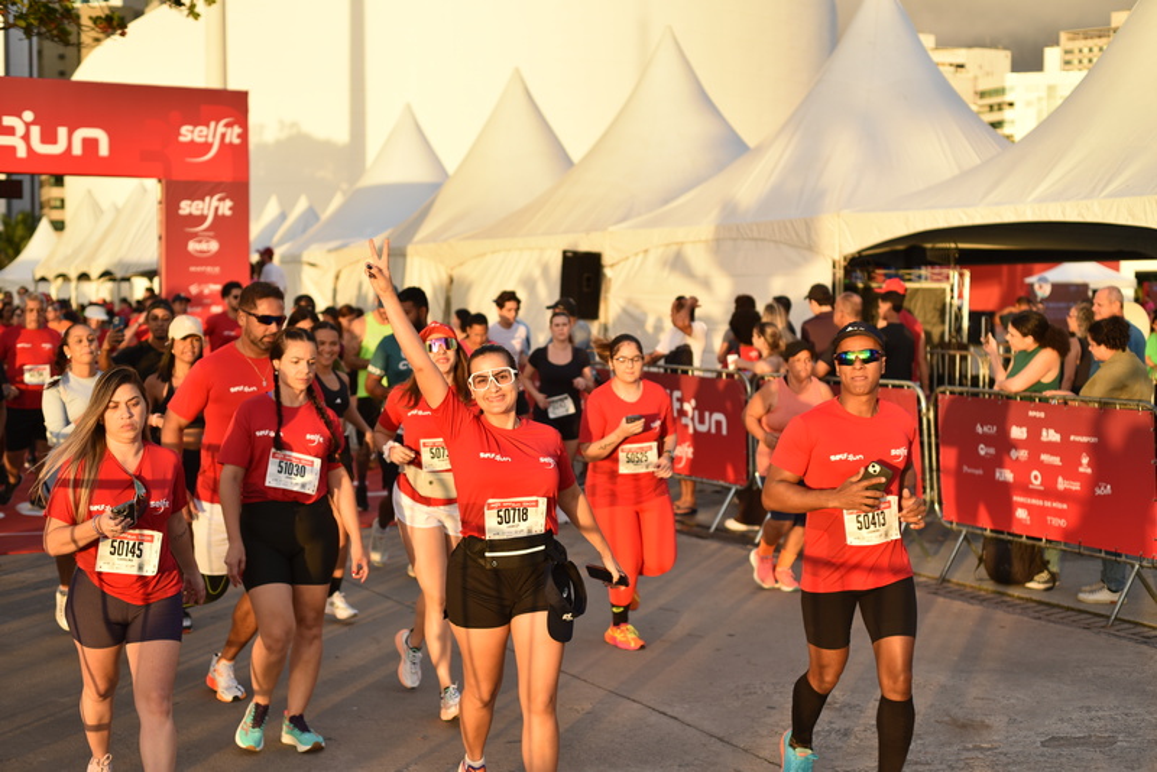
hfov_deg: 39.6
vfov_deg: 27.0
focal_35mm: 50
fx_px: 1607
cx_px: 578
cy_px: 386
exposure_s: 1/250
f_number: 3.5
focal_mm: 50
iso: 125
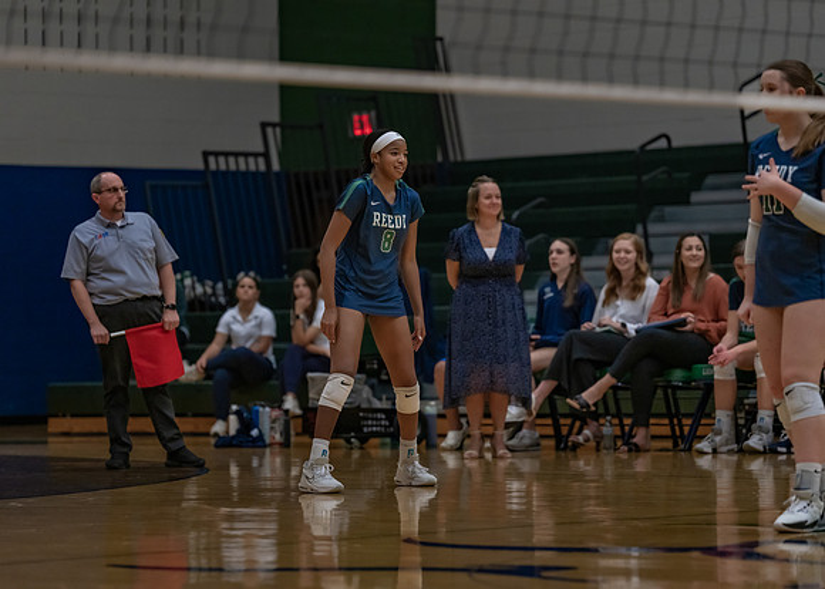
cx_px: 412
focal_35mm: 155
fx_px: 3633
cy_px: 294
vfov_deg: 9.3
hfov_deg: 13.0
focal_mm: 148
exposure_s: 1/1000
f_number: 2.8
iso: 2500
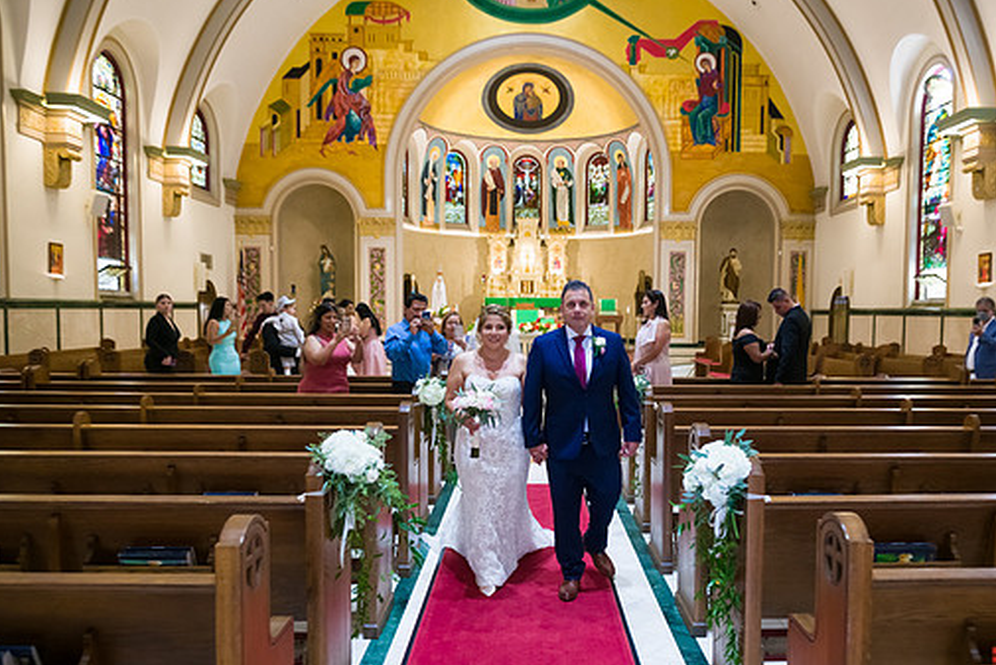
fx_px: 858
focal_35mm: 31
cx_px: 560
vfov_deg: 42.3
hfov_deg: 60.1
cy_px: 368
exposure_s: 1/125
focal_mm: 27
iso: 1600
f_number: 3.2
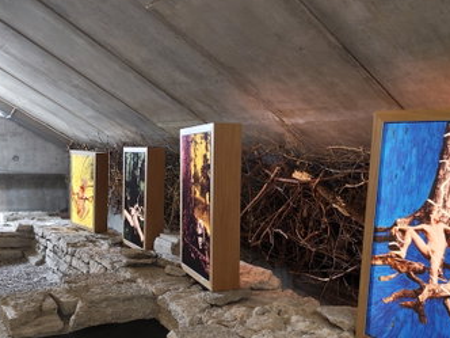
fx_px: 481
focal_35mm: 37
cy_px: 208
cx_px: 218
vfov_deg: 38.5
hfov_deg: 50.1
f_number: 1.88
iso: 364
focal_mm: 5.56
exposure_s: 1/33.3
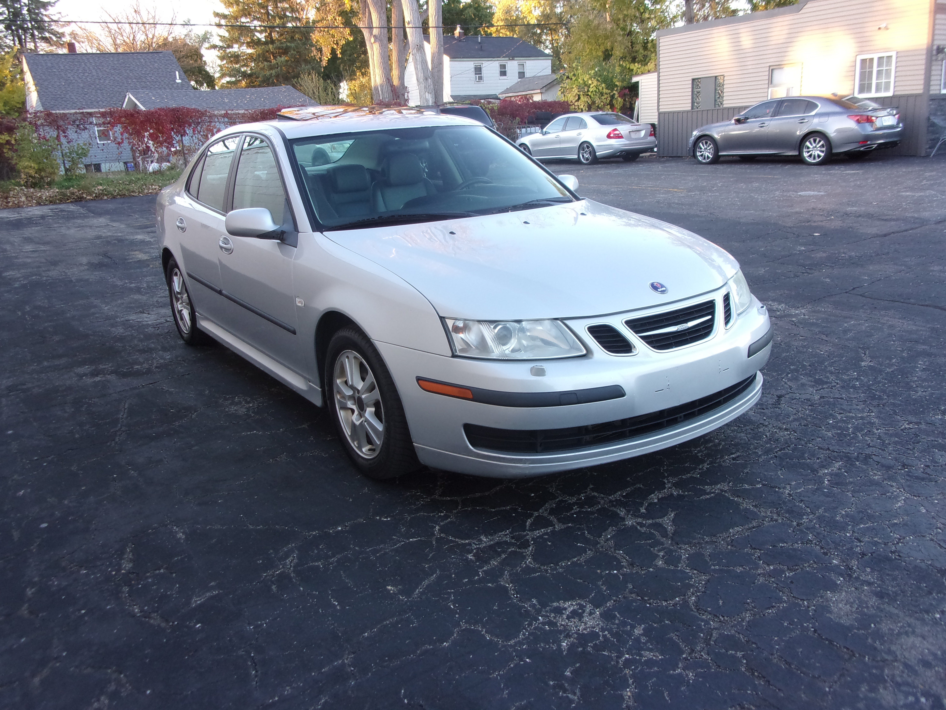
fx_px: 765
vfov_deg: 49.7
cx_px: 473
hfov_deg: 63.4
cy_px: 355
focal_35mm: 28
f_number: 3.9
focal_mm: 5.1
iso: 101
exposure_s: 1/34
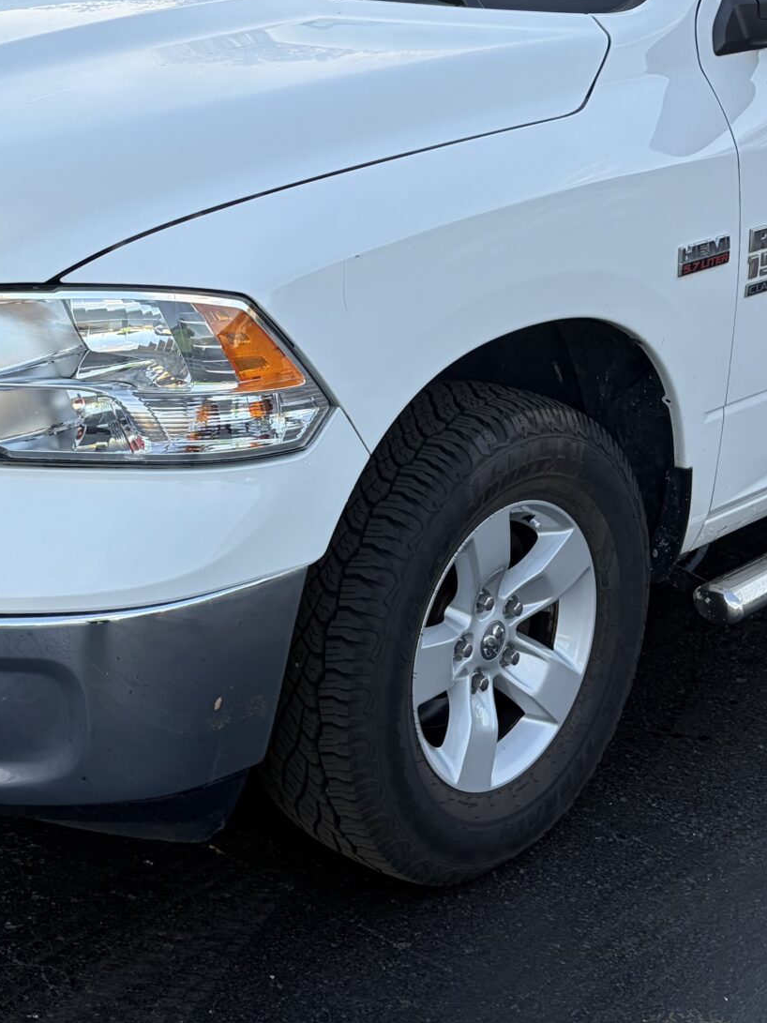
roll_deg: -0.3
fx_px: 1802
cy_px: 364
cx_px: 265
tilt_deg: -13.2
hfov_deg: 23.9
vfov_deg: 31.5
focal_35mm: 61
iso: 50
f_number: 1.6
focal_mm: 5.96
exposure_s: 1/596
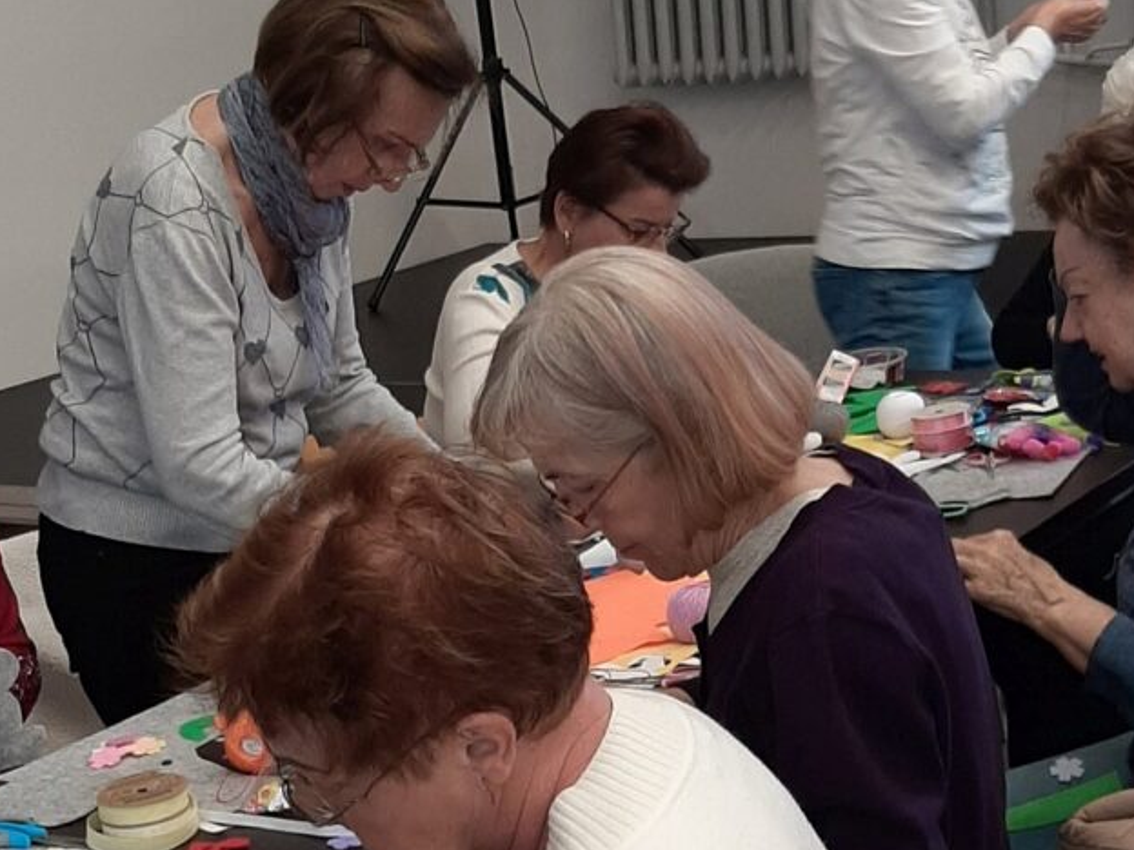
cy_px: 501
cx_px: 591
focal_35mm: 40
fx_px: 1310
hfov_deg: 46.8
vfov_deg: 35.9
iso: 64
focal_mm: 3.93
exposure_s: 1/50
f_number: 1.7
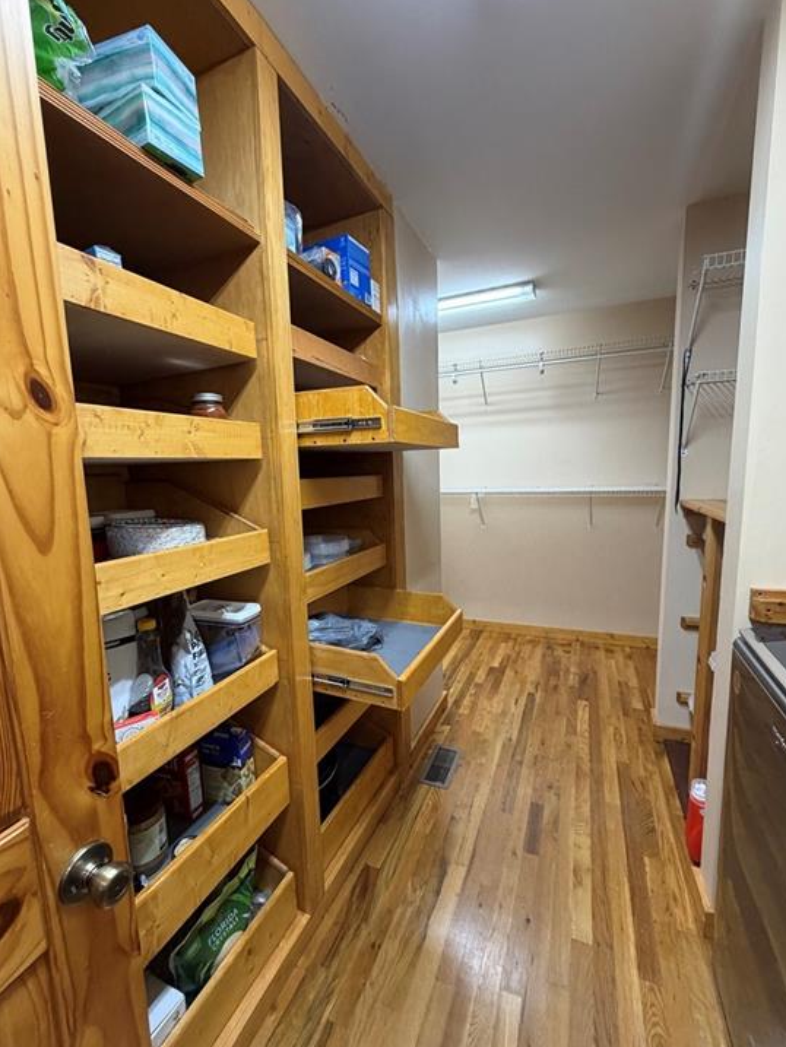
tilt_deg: -8.1
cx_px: 396
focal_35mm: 15
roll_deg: +1.2
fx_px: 454
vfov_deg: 98.2
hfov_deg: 81.8
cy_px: 533
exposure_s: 1/60
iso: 320
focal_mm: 2.22
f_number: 2.2
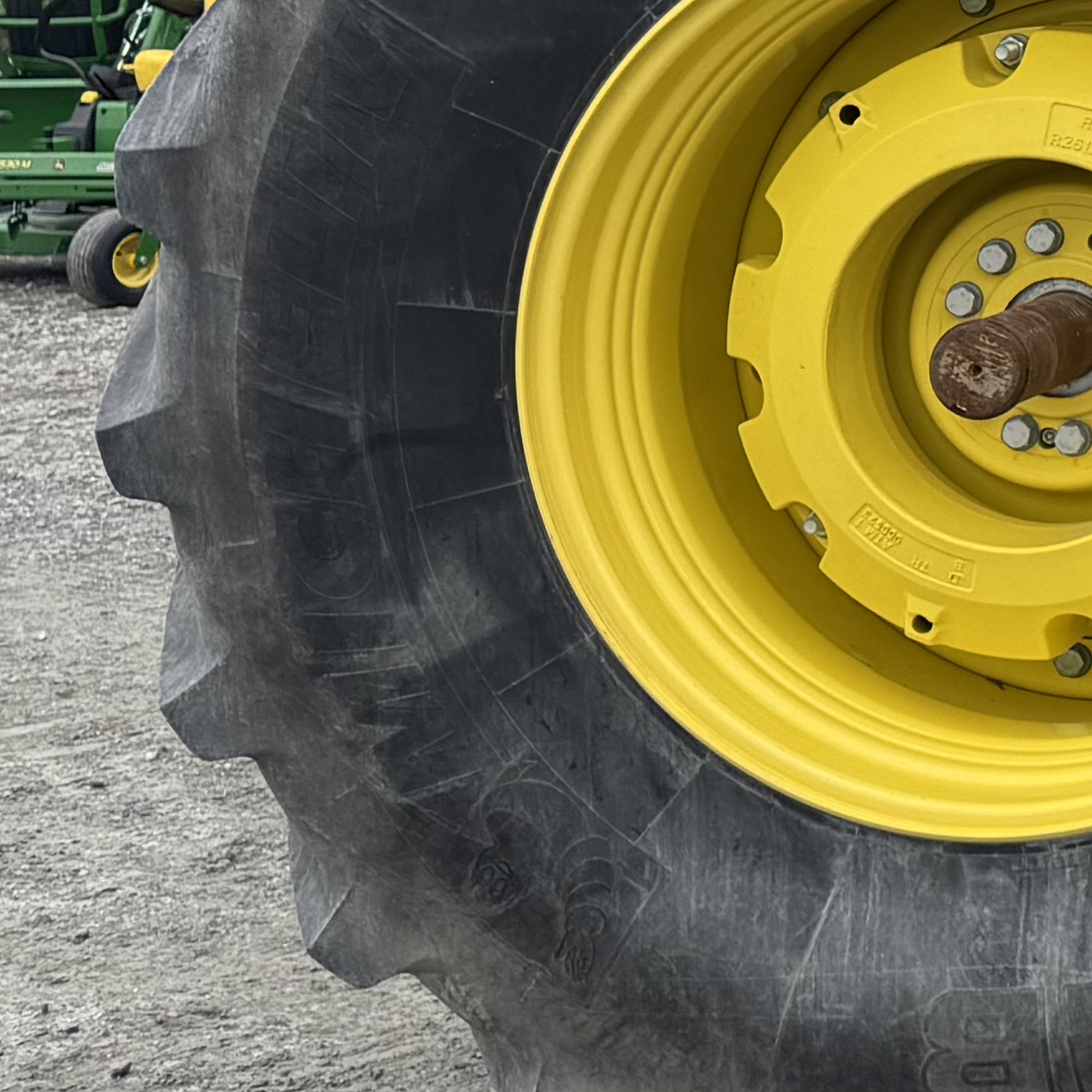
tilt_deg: -2.9
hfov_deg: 14.5
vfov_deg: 16.9
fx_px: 3533
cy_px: -157
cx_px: 2188
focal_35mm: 99
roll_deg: +0.8
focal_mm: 6.76
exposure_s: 1/1131
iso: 80
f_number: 1.78
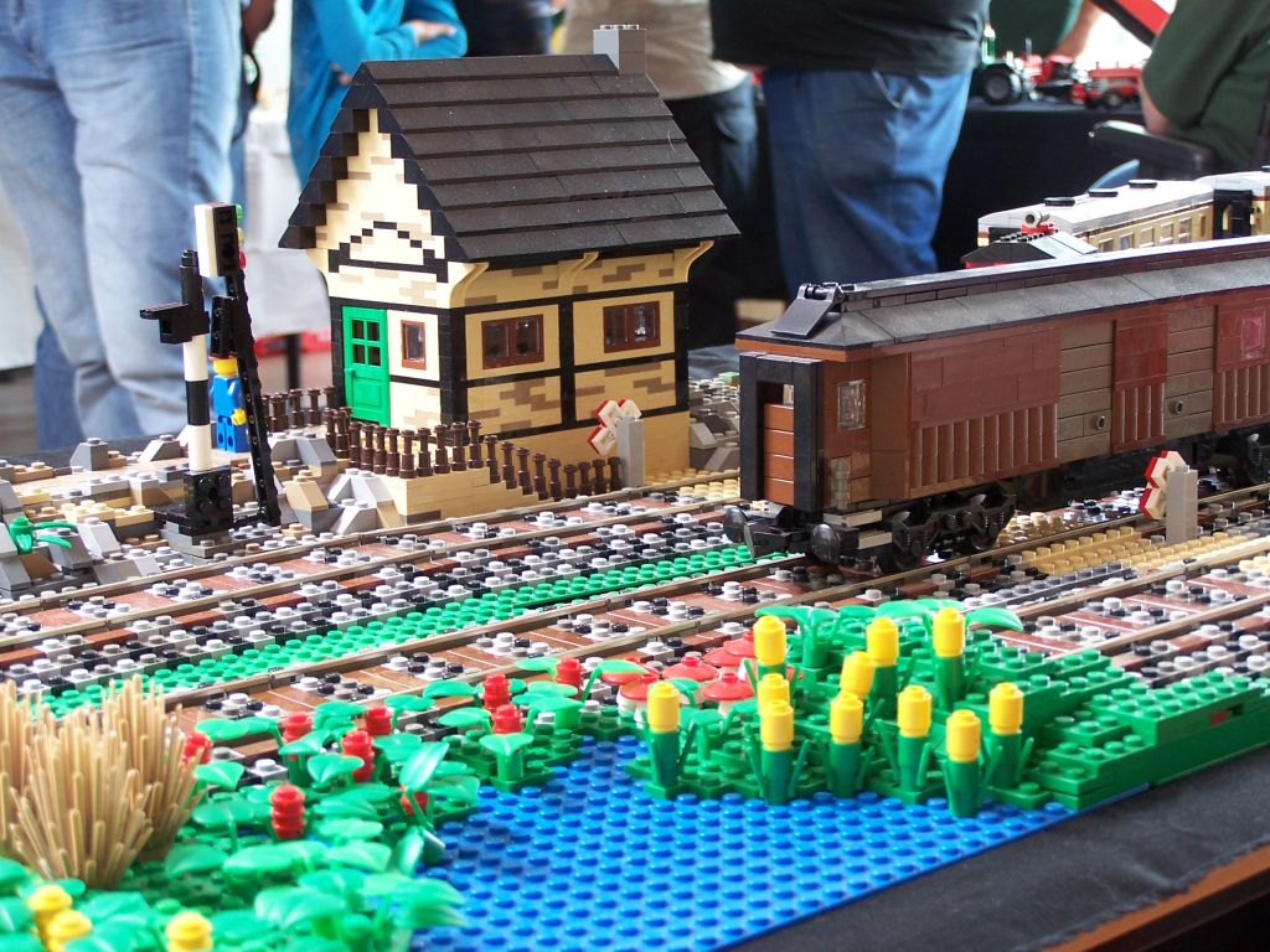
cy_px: 476
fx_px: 2458
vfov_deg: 21.9
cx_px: 635
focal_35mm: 67
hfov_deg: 29.0
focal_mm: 11.1
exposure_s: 1/8
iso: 80
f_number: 3.2
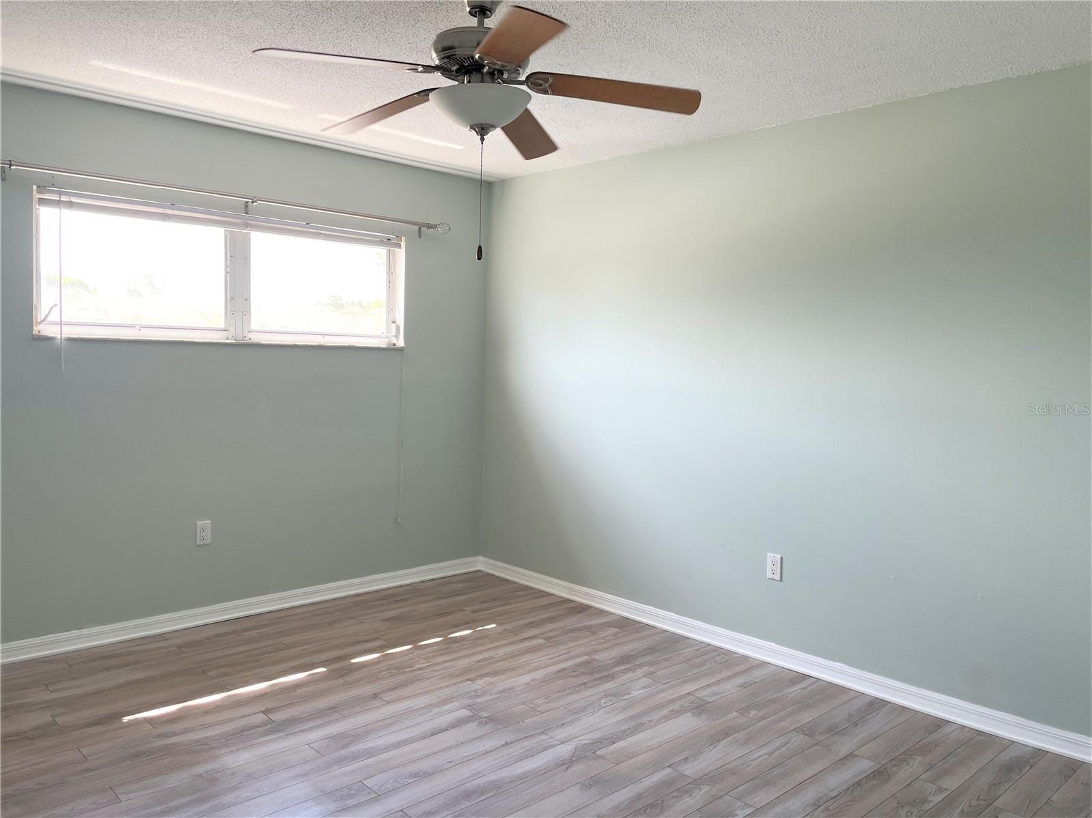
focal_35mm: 26
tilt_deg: -1.9
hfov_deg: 67.3
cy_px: 409
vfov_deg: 53.0
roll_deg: -1.9
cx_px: 546
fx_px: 820
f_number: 1.6
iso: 50
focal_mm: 4.2
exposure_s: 1/120
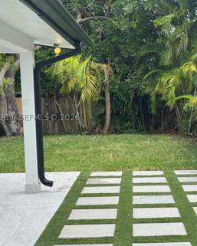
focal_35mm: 70
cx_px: 150
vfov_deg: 27.1
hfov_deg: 21.7
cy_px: 117
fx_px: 510
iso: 64
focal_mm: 6.76
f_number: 1.78
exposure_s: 1/1458
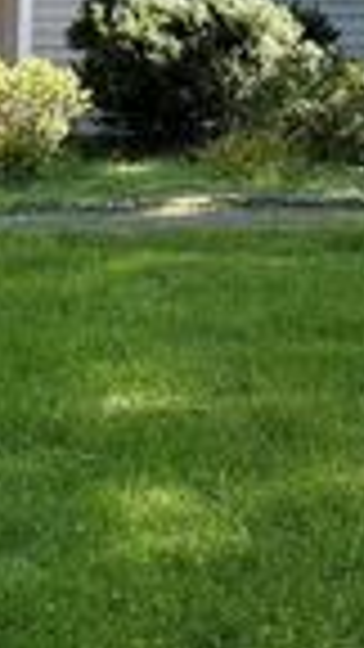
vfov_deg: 21.4
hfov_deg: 13.2
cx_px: 297
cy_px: -178
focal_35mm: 91
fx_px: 1561
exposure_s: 1/702
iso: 100
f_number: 1.78
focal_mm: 6.76
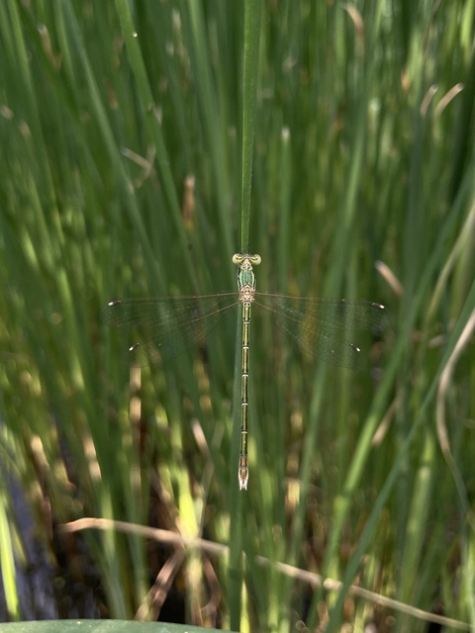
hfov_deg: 53.1
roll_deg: +0.2
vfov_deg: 67.3
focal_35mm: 26
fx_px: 476
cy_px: 316
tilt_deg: -26.5
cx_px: 238
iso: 40
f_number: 1.6
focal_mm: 4.2
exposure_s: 1/225
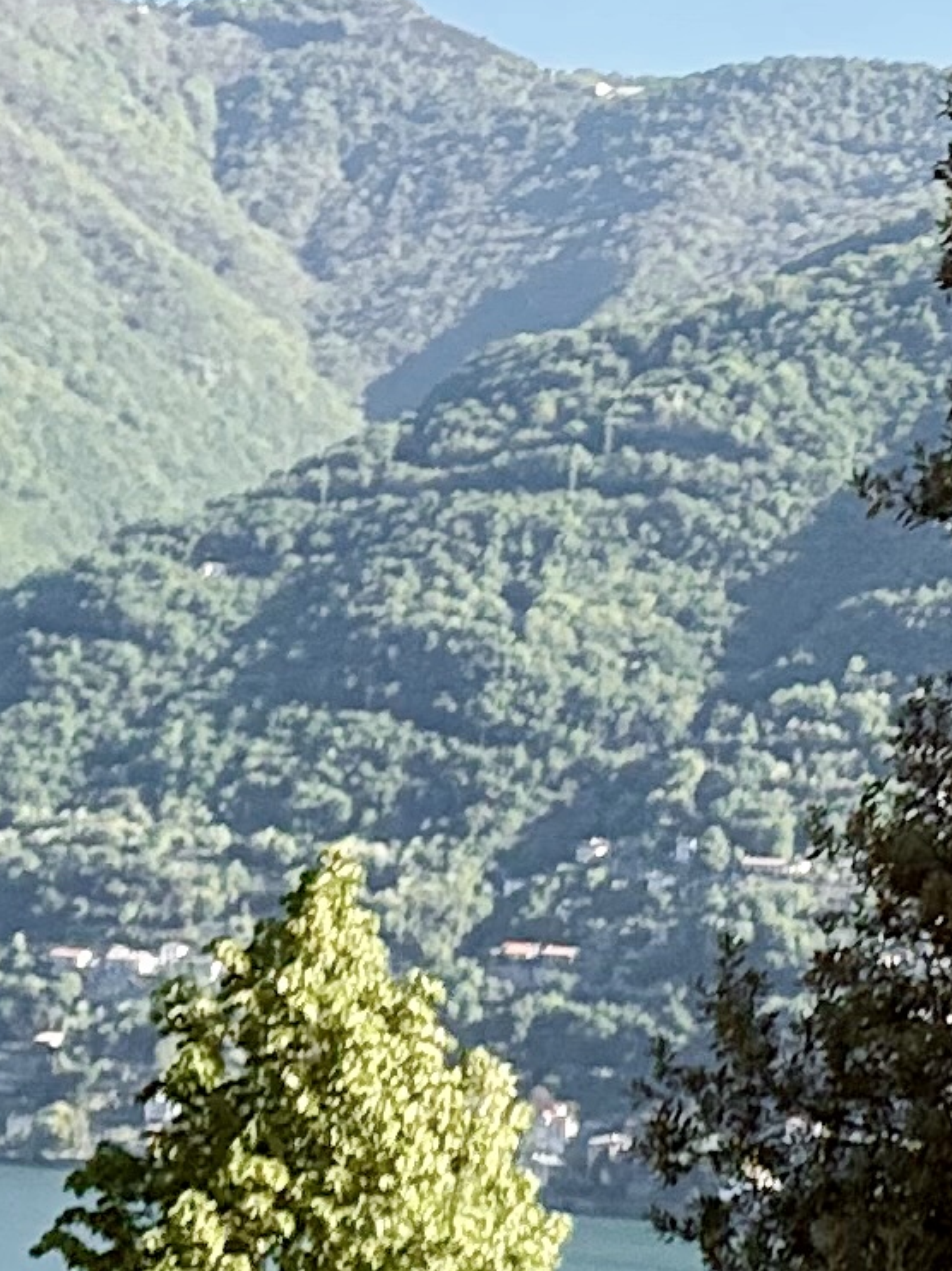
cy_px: 1220
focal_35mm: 125
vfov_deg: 15.5
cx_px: 1704
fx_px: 4586
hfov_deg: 11.1
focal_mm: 2.69
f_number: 1.9
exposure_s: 1/454
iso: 25
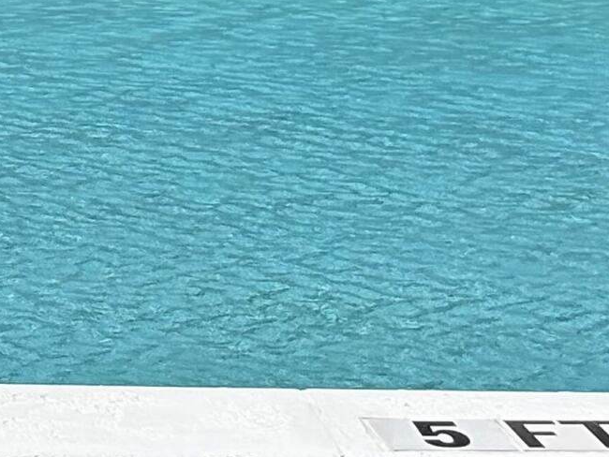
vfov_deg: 6.0
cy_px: -555
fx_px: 4224
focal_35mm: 240
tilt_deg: +0.2
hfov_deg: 7.8
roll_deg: +0.6
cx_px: -728
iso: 32
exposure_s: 1/4630
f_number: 1.6
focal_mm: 5.96
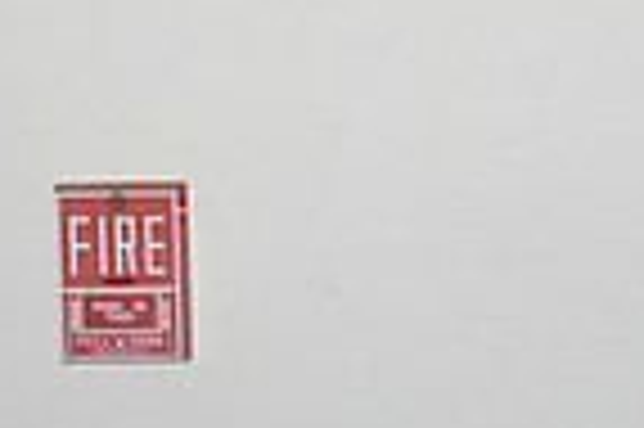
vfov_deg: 5.8
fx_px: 4128
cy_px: 824
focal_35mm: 231
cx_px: 351
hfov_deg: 8.9
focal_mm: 38
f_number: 5.6
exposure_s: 1/60
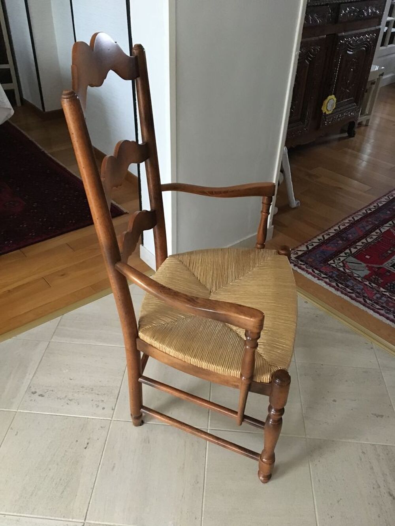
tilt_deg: -36.5
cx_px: 198
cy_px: 263
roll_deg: -5.0
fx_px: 441
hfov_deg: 48.2
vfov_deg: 61.7
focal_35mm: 29
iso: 320
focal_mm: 4.15
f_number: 2.2
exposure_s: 1/17
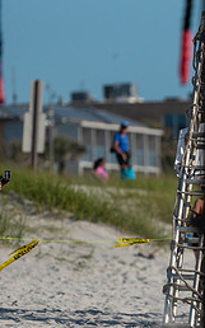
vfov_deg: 3.9
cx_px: 267
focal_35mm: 534
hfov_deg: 2.5
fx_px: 4779
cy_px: 223
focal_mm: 200
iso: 320
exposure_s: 1/4000
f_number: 2.8
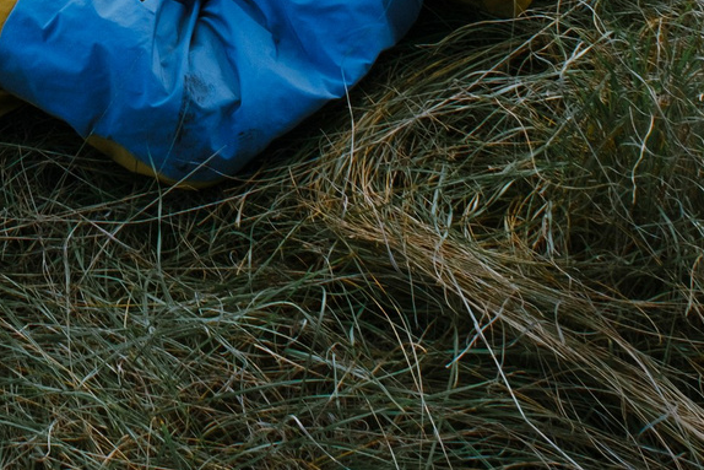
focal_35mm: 107
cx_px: -101
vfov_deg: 11.9
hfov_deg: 18.3
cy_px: -355
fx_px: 2093
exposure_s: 1/1000
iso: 640
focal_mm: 16
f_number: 5
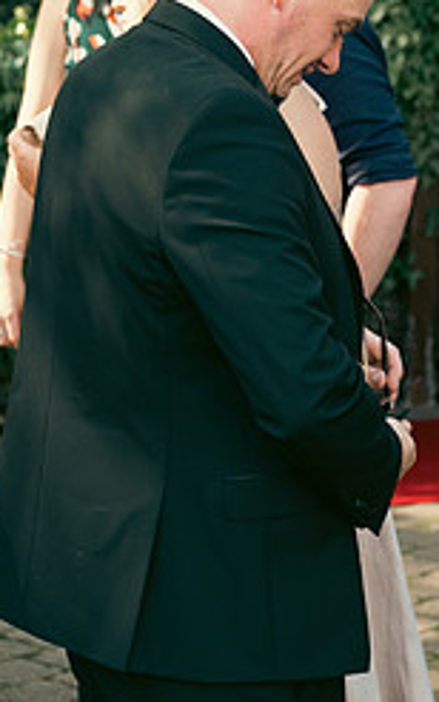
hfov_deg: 7.8
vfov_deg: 12.4
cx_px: 334
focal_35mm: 168
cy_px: 173
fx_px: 3212
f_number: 5
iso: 160
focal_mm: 70
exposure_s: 1/160
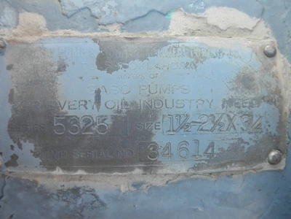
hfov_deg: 63.4
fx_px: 235
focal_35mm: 28
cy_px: 110
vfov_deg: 49.7
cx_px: 146
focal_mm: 5
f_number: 3
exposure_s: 1/50
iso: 64
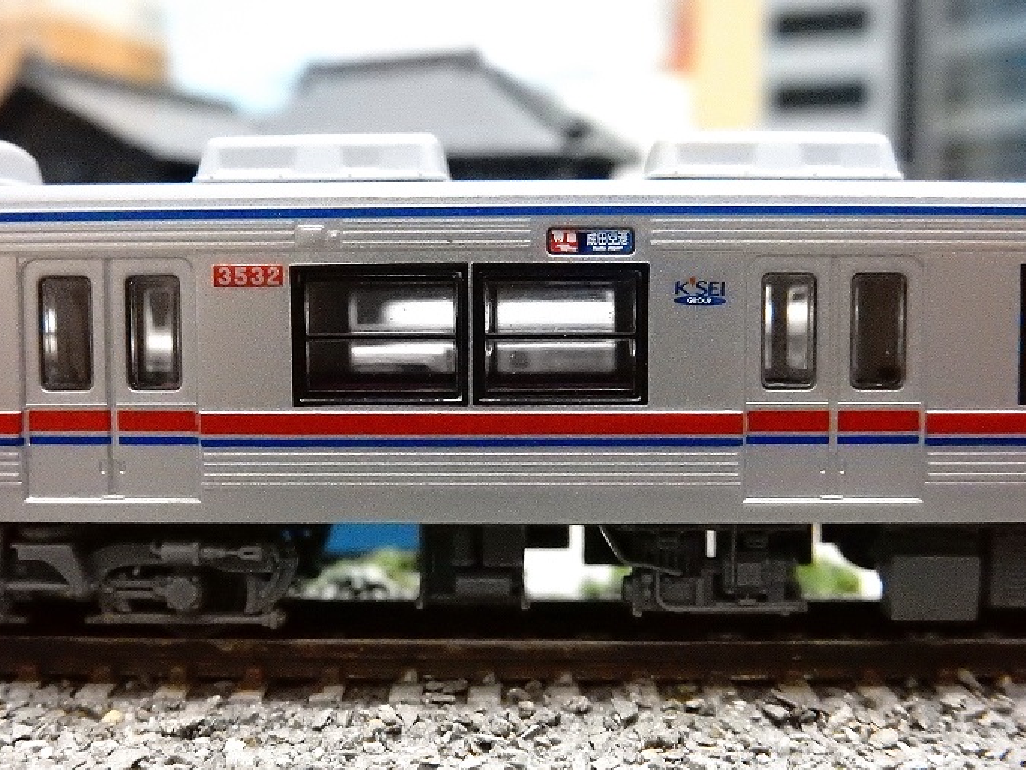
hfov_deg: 42.9
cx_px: 518
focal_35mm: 44
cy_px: 392
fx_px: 1304
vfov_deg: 32.9
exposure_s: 1/60
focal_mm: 7.6
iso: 3200
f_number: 4.2
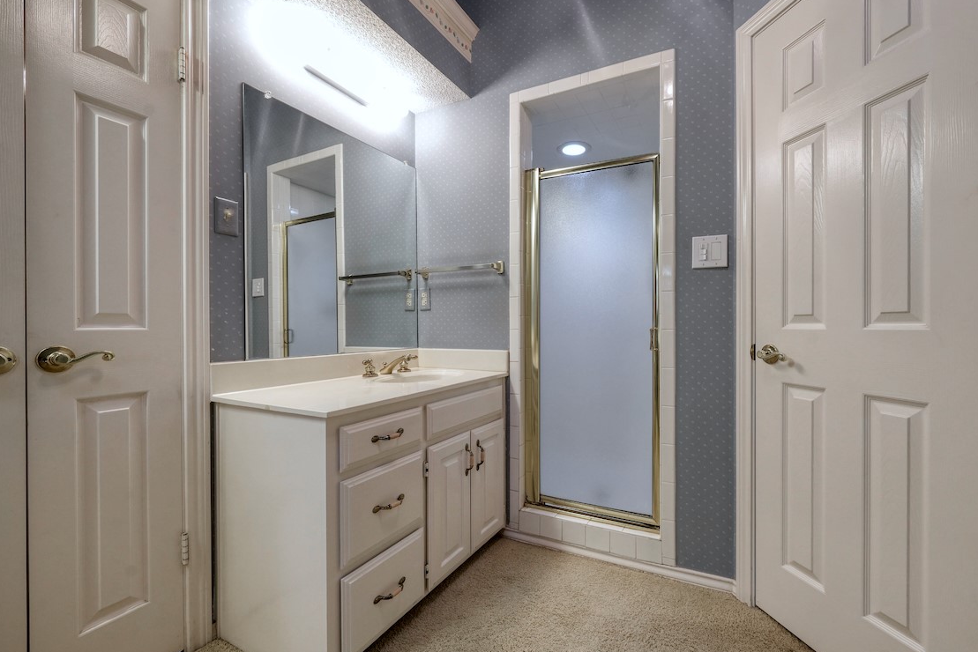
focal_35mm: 15
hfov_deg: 100.1
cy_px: 330
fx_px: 408
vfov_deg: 77.4
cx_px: 531
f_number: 8
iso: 640
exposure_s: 1/8
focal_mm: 13
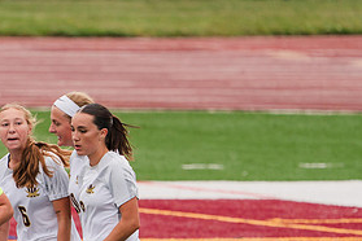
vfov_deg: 0.9
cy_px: 191
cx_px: 53
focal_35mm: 1464
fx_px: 14720
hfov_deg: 1.4
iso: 640
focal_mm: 600
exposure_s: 1/1600
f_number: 6.3
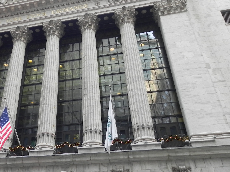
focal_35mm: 39
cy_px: 80
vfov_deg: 36.8
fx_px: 259
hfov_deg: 46.2
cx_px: 58
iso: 160
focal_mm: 4.6
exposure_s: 1/45
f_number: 2.8
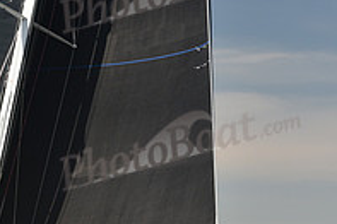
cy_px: 259
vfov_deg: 5.8
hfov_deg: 8.7
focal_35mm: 236
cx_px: -27
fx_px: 2207
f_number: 5.6
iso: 250
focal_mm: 80
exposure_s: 1/640
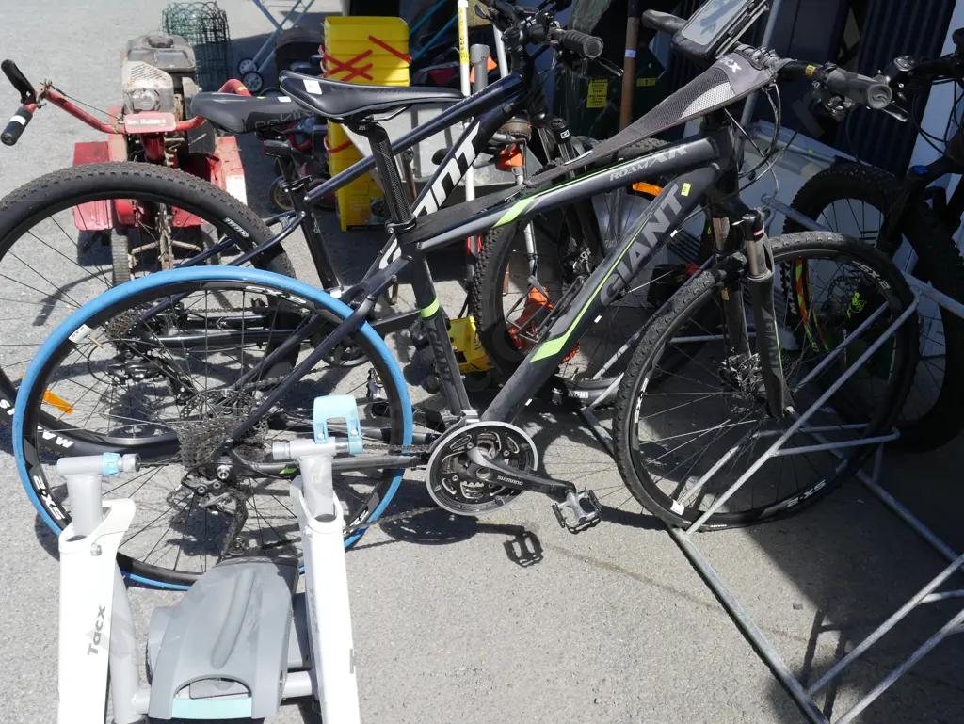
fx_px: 892
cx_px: 482
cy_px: 362
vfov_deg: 44.2
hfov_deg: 56.8
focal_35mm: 32
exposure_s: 1/500
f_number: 5.6
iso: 200
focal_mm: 16
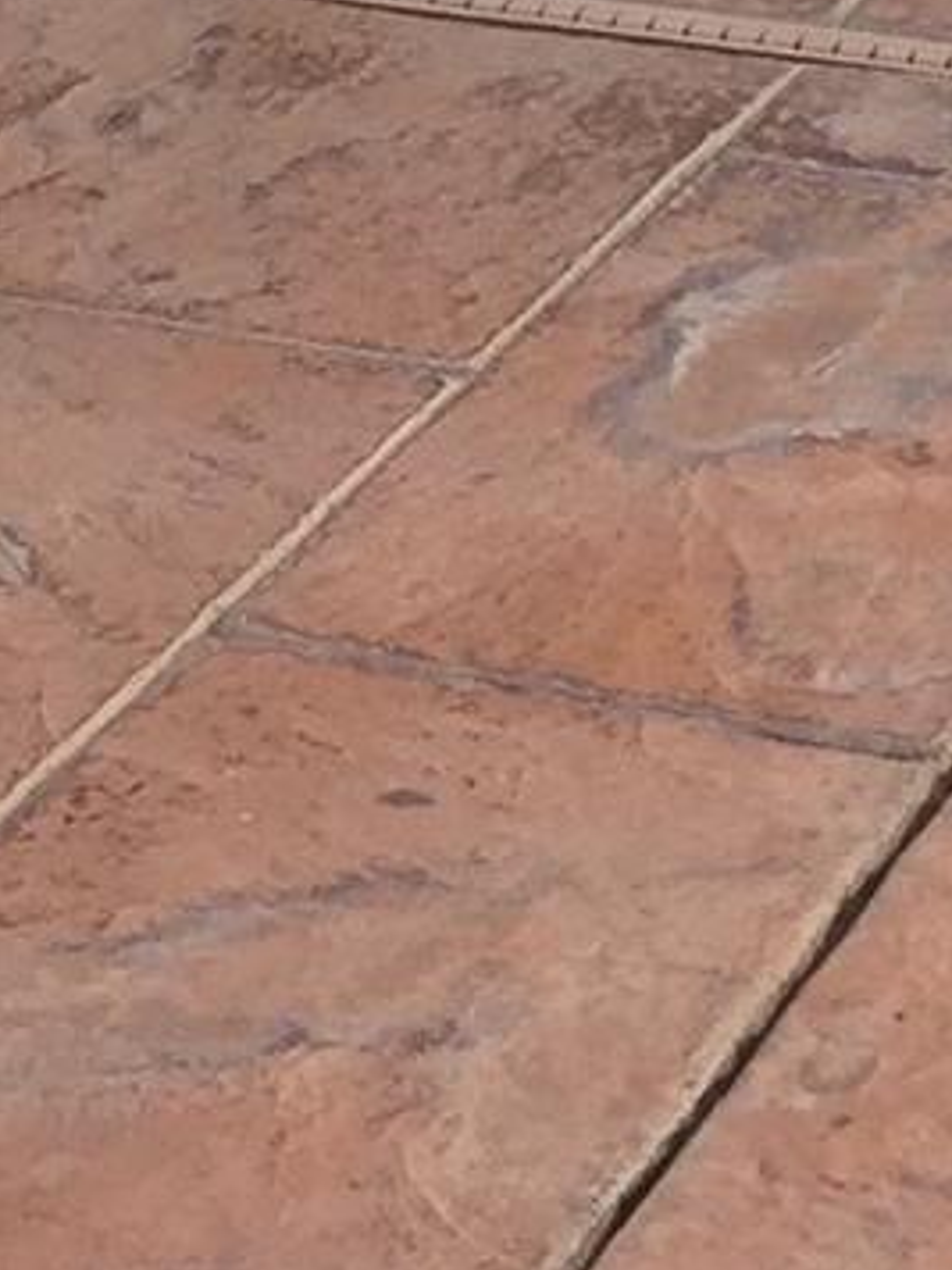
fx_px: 5977
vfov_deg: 10.6
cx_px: 952
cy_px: -1684
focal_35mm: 163
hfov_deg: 9.0
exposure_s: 1/706
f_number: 2.2
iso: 32
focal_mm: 4.15
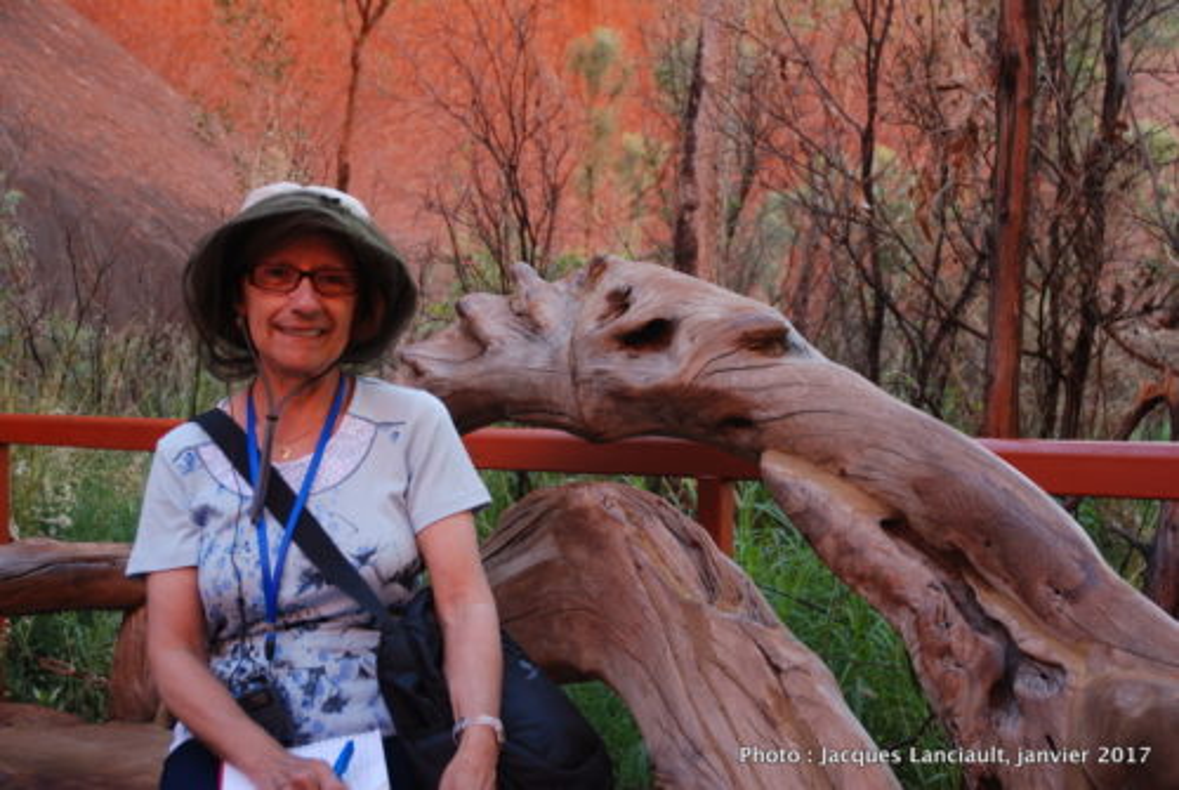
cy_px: 395
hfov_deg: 47.9
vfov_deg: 33.1
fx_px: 1328
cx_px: 590
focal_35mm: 40
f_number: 3.8
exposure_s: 1/40
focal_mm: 27
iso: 100
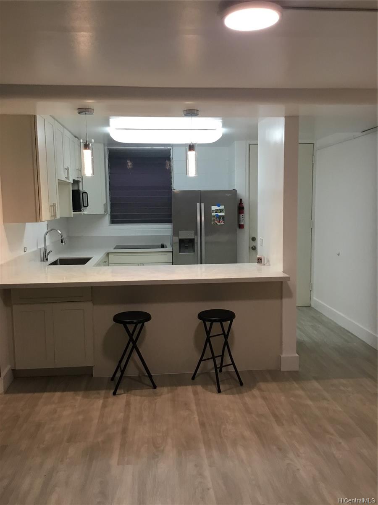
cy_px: 252
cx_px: 189
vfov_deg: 58.4
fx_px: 451
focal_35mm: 31
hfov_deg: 45.4
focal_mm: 3.3
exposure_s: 1/30
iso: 64
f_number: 2.4
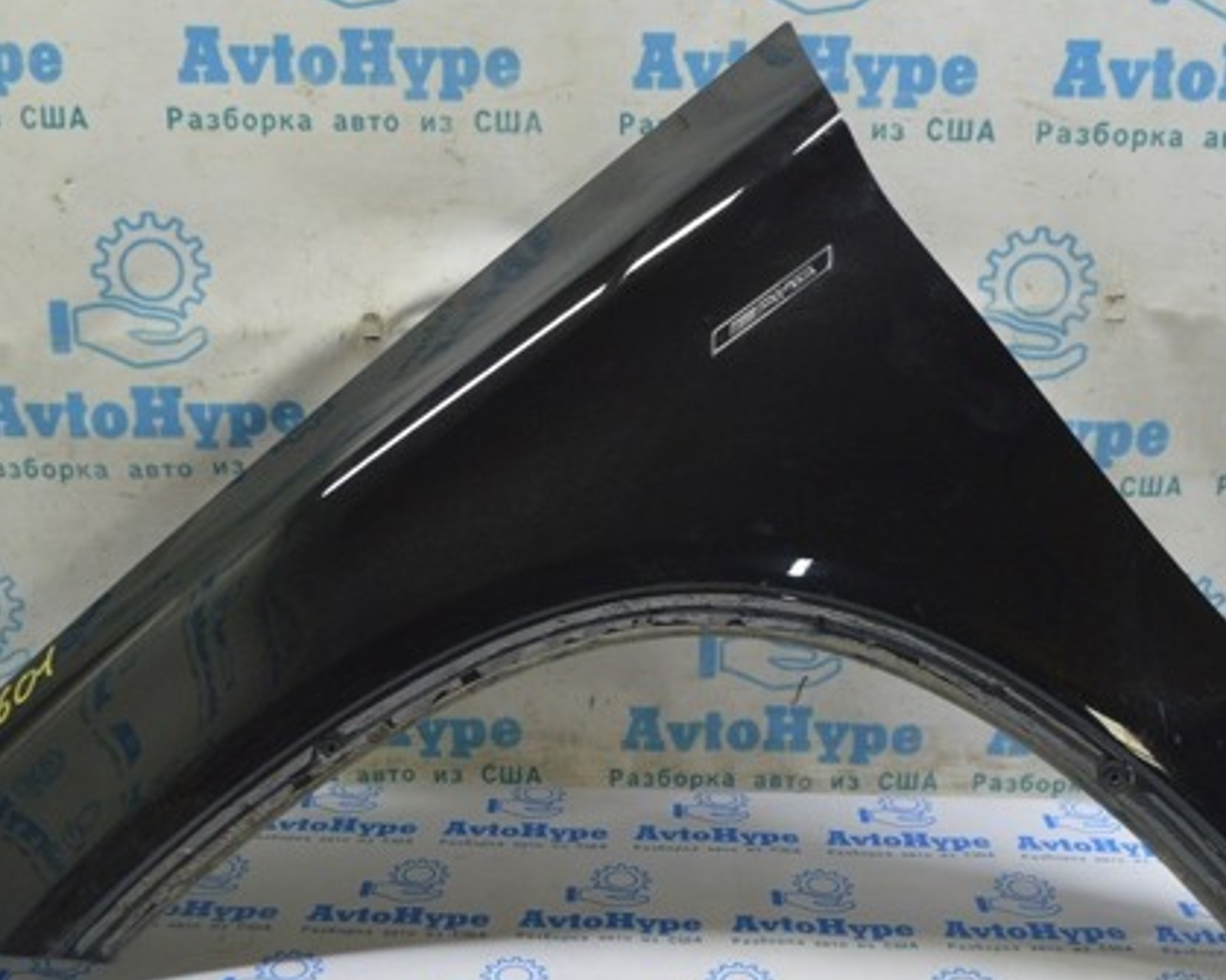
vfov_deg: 34.9
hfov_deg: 42.9
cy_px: 496
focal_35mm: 43
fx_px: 1560
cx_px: 597
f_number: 5.6
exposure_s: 1/20
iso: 400
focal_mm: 20
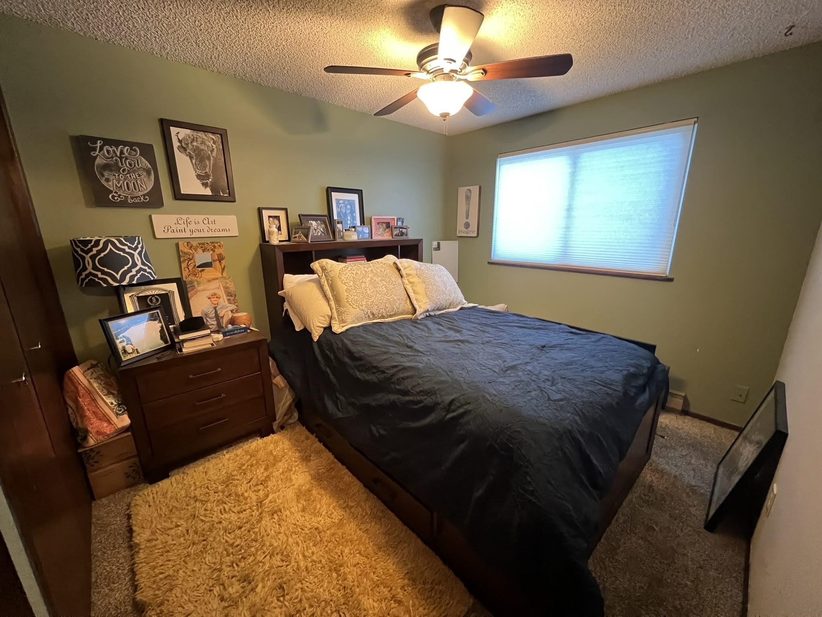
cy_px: 308
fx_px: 309
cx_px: 411
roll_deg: +0.7
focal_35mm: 13
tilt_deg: -14.4
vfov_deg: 89.9
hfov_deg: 106.2
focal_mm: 1.57
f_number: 1.8
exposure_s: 1/24
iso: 2000
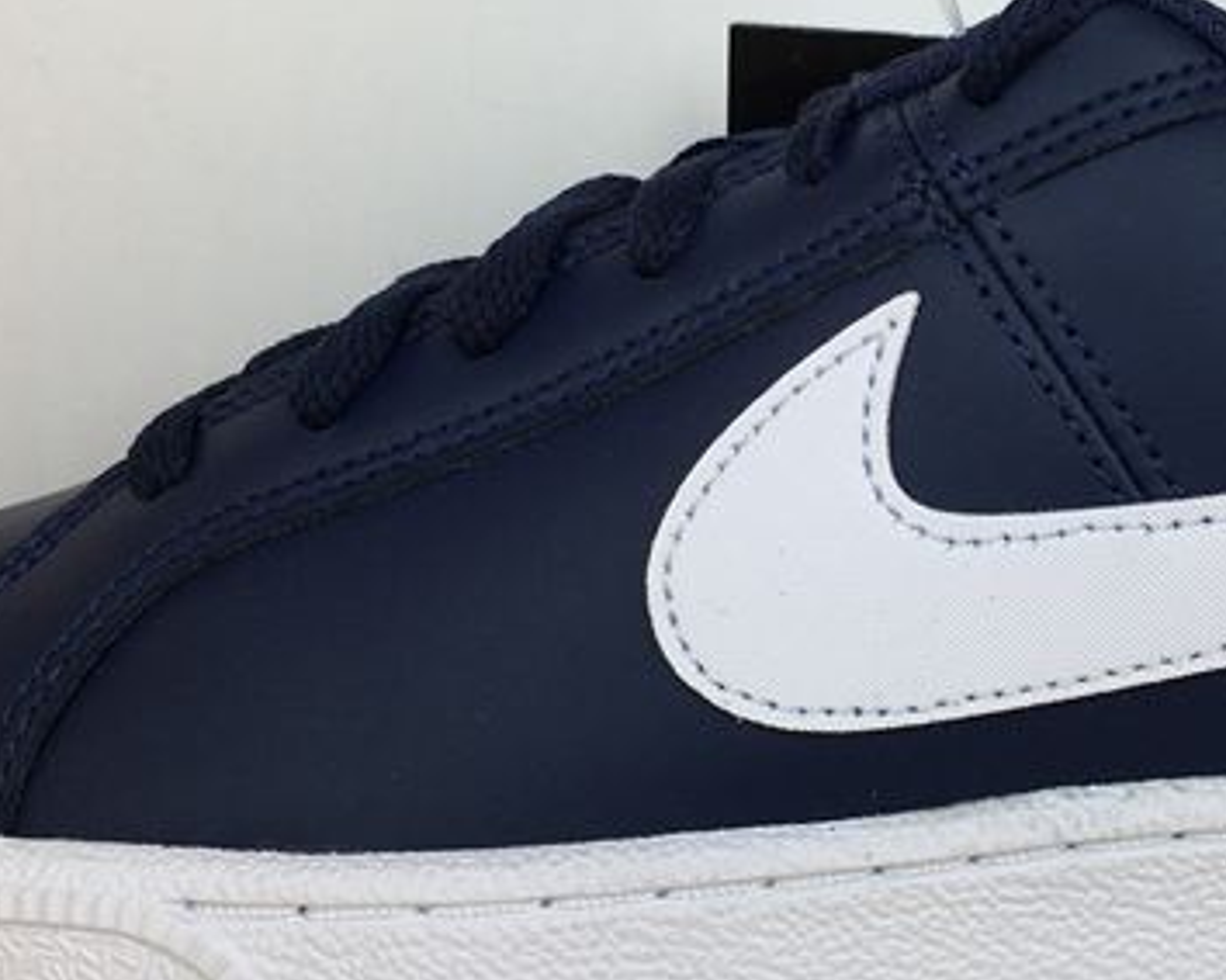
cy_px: 526
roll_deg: +1.0
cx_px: 918
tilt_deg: -9.0
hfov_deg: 29.1
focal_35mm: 64
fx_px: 2322
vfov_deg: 23.8
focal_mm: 4.15
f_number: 2.2
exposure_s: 1/153
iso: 25
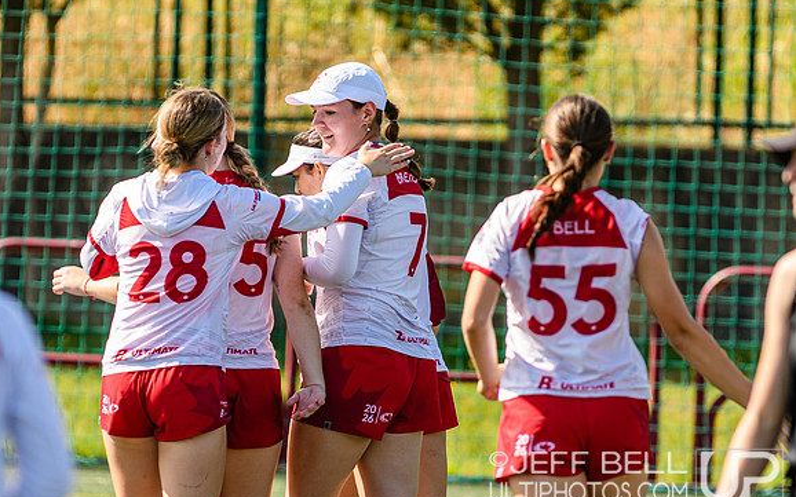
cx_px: 380
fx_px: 11127
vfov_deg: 2.6
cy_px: 262
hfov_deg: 4.1
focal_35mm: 513
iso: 125
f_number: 3.2
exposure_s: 1/1000
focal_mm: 200
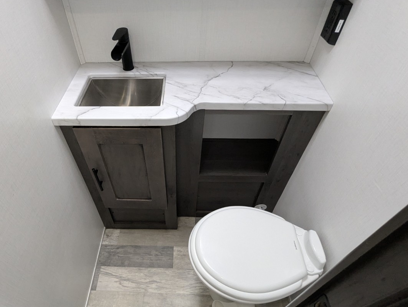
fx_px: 248
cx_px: 169
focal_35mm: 21
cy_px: 168
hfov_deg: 78.3
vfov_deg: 63.4
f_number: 2.2
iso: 334
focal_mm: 2.35
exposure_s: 1/87.5
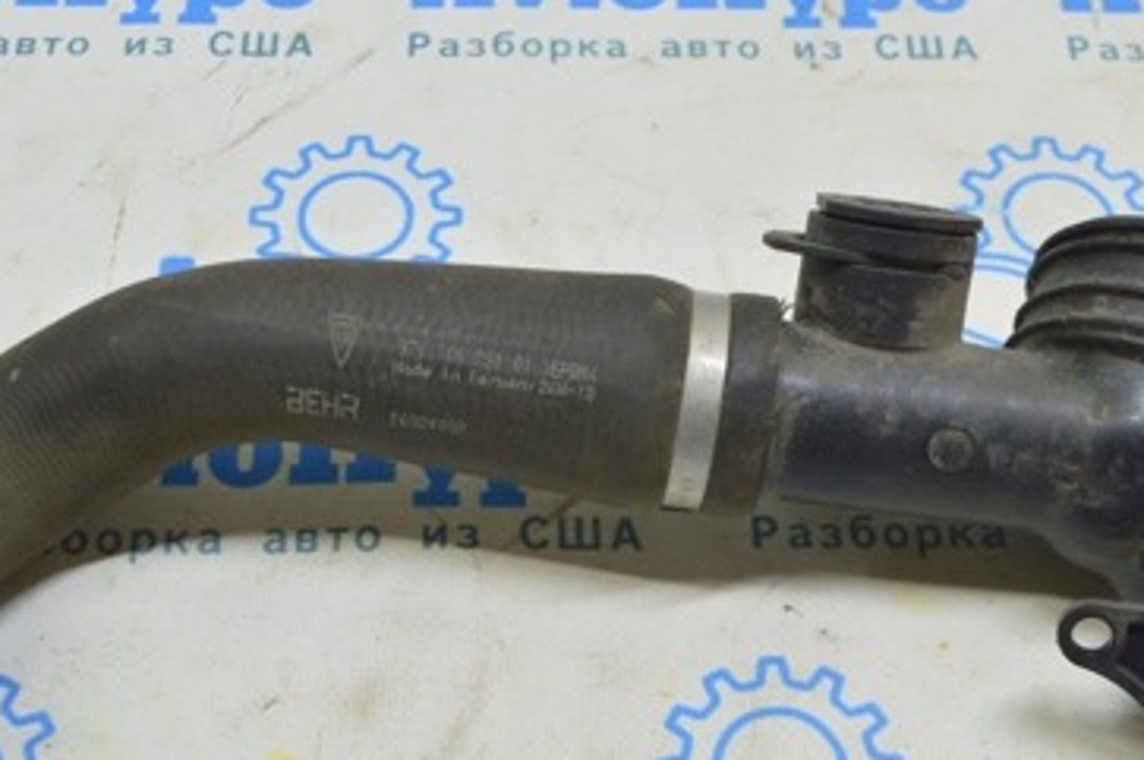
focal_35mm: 61
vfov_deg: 22.2
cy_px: 453
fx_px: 1932
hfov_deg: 33.0
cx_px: 574
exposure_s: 1/20
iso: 400
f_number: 5.6
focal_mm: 23
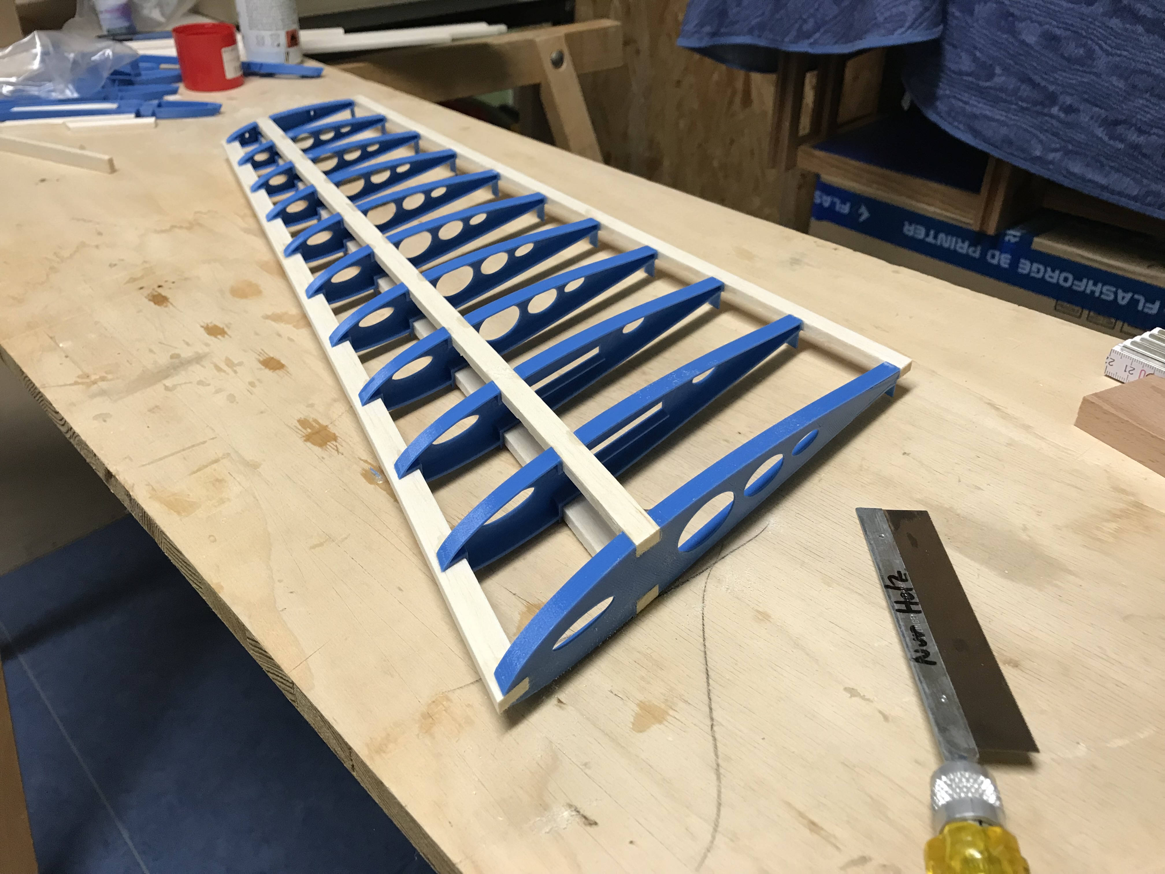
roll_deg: -0.3
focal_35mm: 28
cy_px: 437
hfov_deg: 63.4
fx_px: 942
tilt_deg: -33.4
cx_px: 582
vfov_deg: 49.7
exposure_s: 1/17
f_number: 1.8
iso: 40
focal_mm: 3.99
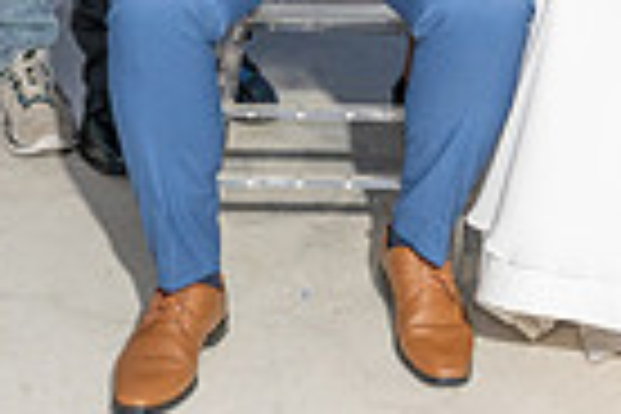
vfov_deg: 9.9
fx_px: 2242
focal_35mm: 130
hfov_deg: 15.7
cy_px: -353
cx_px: 423
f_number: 5.6
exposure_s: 1/160
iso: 800
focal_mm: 31
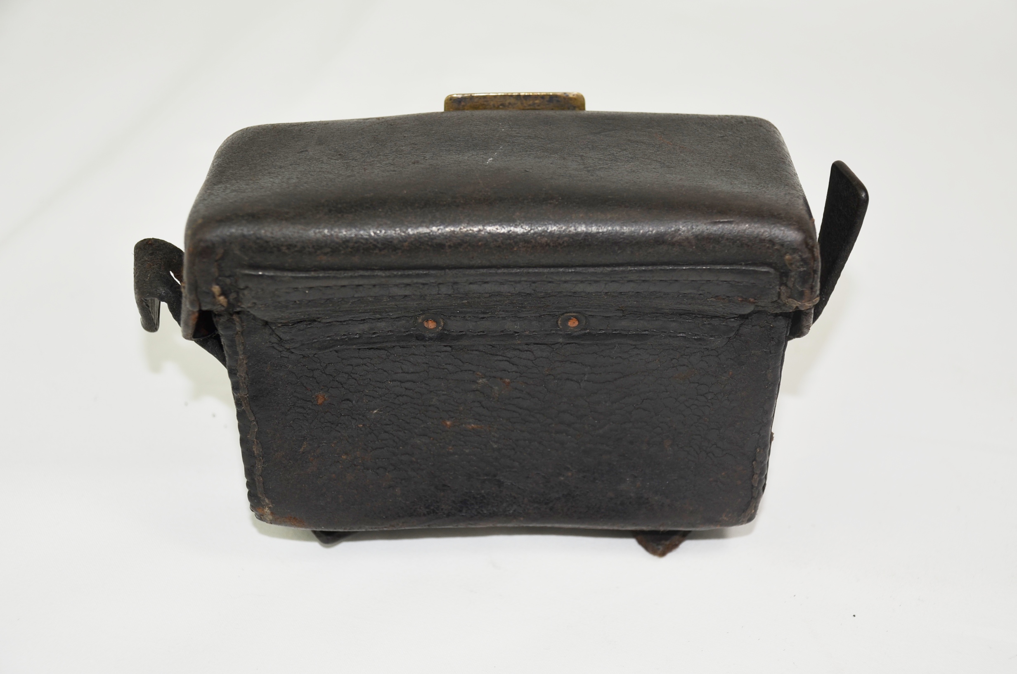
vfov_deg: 20.5
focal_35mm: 66
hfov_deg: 30.6
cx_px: 508
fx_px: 1861
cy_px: 337
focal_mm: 44
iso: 100
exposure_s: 1/250
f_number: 5
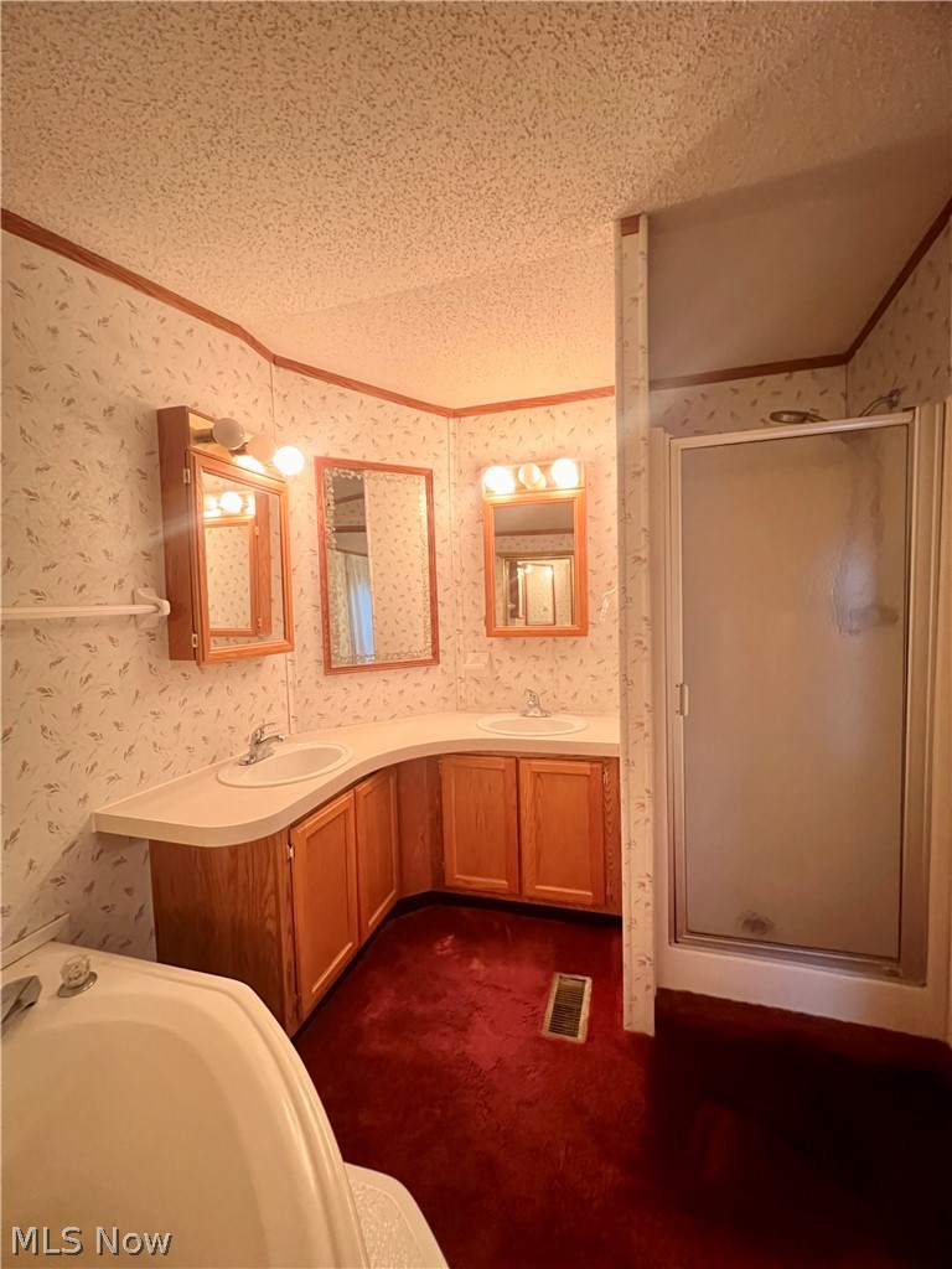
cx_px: 476
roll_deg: +1.6
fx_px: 477
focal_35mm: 13
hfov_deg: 89.9
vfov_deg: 106.2
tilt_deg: -3.7
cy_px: 634
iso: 1250
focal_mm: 1.57
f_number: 1.8
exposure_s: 1/30
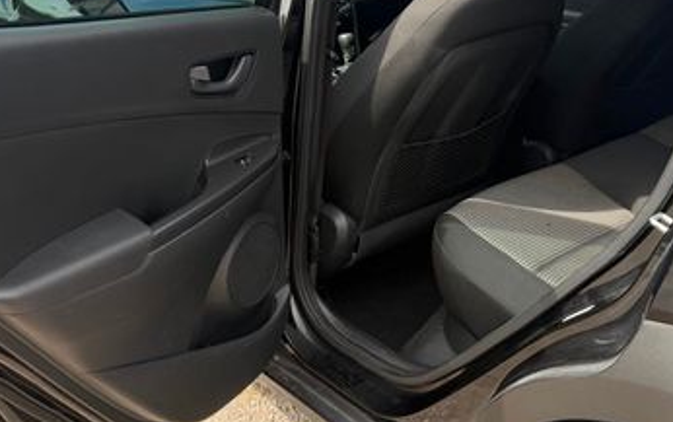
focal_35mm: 47
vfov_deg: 27.3
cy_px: 128
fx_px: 863
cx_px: 319
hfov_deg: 42.6
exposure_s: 1/868
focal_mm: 6.76
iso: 100
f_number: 1.78
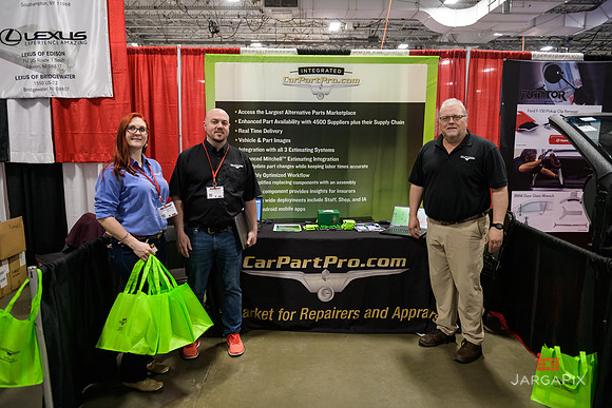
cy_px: 204
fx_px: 459
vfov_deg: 48.0
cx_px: 306
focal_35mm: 27
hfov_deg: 67.4
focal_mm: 27
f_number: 3.2
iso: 1000
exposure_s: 1/125
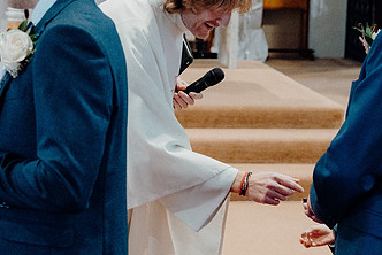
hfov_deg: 17.5
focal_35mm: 117
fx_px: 1243
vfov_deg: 11.7
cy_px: 83
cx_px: 224
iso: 5000
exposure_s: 1/160
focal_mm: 45
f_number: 3.5
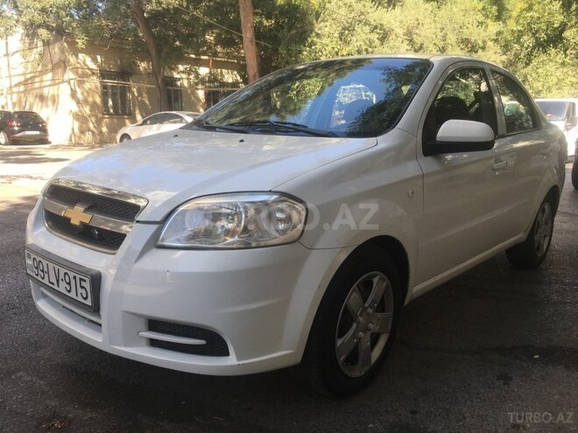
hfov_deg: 61.7
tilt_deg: -7.2
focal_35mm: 29
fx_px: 484
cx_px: 289
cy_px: 216
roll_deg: +0.9
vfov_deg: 48.2
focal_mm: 4.15
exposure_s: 1/214
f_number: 2.2
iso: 25
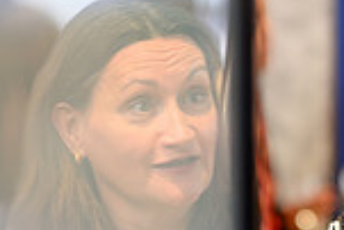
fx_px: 3156
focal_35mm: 330
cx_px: 278
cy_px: 261
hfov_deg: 6.2
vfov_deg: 4.2
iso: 640
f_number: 1.8
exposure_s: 1/200
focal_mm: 85
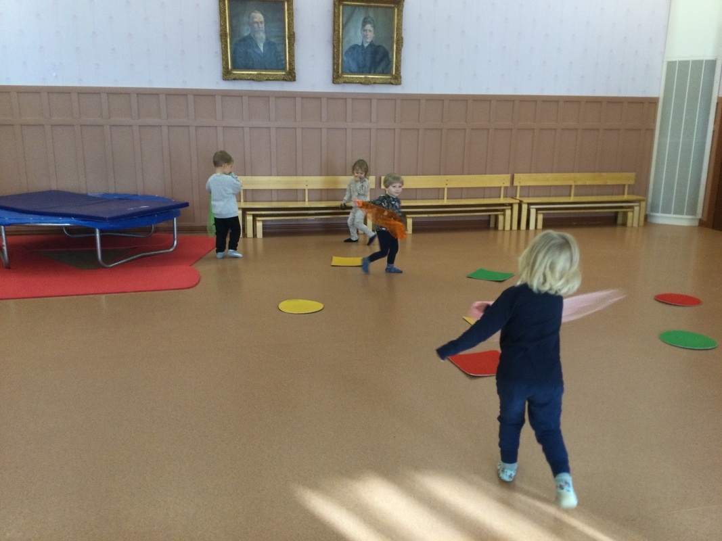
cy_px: 270
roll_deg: -0.6
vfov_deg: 45.4
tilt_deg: -13.9
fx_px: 647
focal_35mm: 31
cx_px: 361
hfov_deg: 58.4
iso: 80
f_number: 2.4
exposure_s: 1/33
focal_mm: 3.3
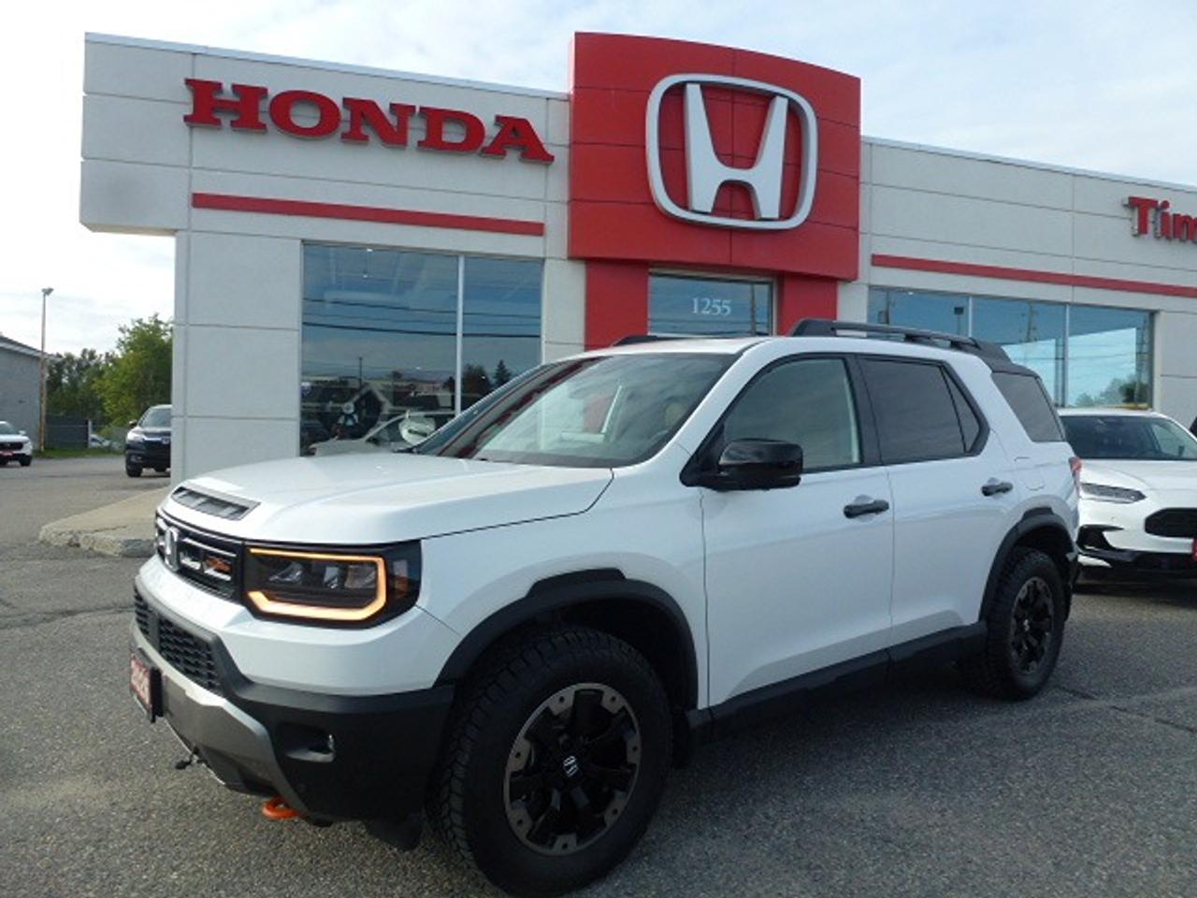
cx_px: 598
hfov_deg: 71.6
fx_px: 830
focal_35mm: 24
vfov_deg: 56.8
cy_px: 449
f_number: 4
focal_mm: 4.3
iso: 100
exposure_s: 1/400
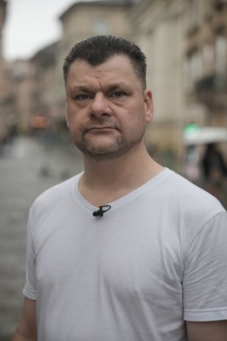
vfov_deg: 28.8
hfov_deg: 19.5
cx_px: 114
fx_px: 661
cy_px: 170
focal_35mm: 70
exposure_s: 1/125
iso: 400
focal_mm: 70
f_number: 2.8
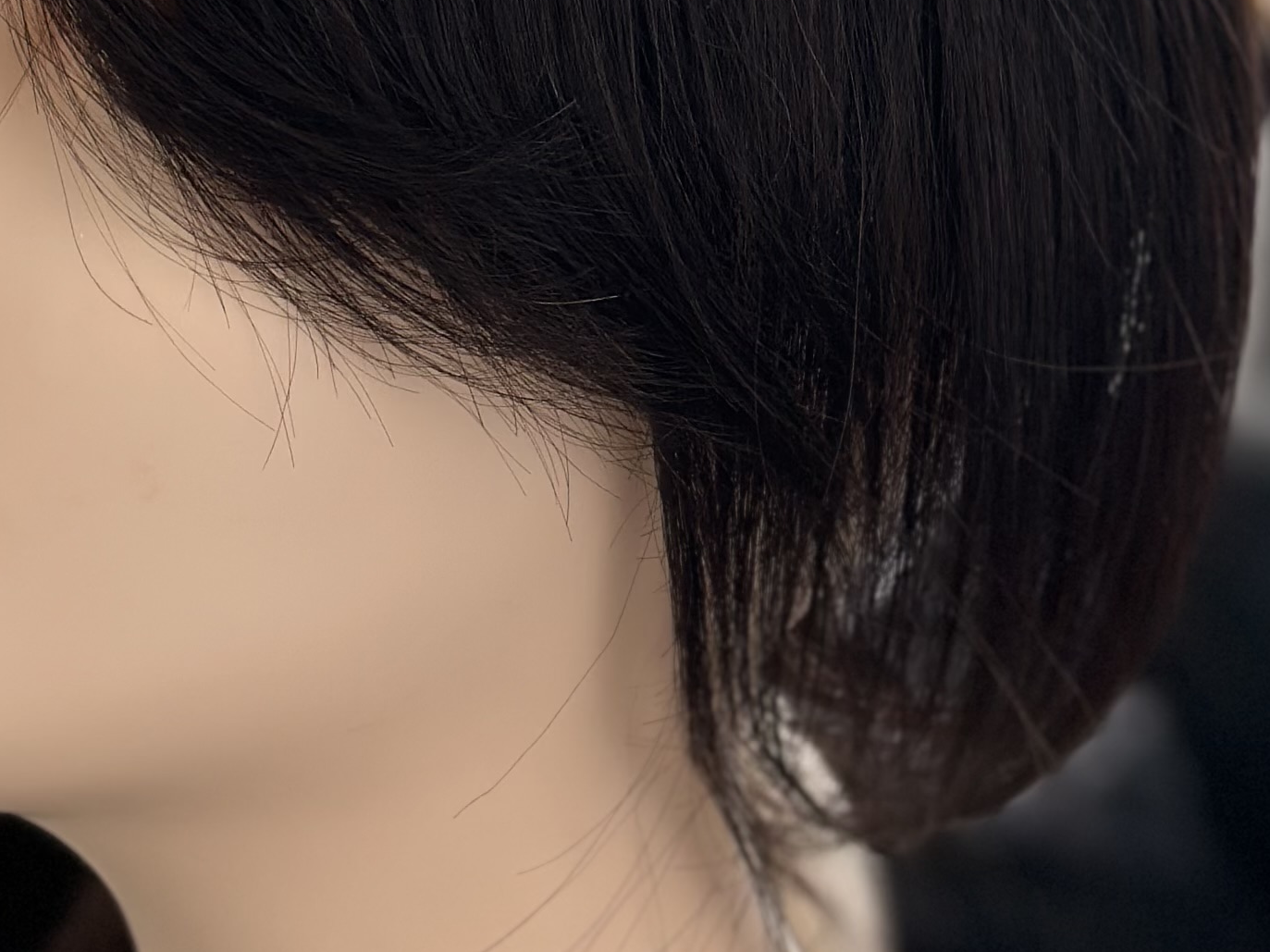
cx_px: 502
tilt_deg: -12.6
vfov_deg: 10.5
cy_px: 682
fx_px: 5172
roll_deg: -2.3
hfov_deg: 14.0
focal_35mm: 141
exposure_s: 1/133
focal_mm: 6.86
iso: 80
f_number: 1.78
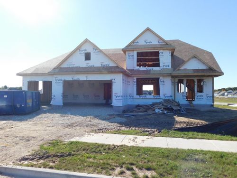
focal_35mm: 30
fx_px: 205
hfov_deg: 60.0
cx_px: 118
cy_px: 89
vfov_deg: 46.8
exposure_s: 1/800
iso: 125
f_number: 3.2
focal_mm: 5.3
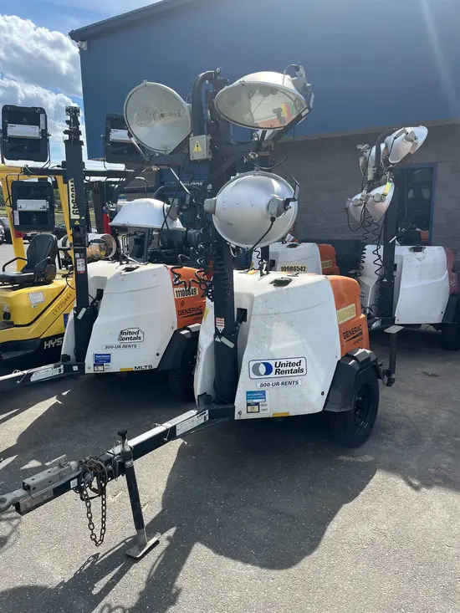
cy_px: 306
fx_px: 461
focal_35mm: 26
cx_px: 230
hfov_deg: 53.1
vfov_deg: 67.3
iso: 50
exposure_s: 1/1992
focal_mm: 5.1
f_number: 1.6
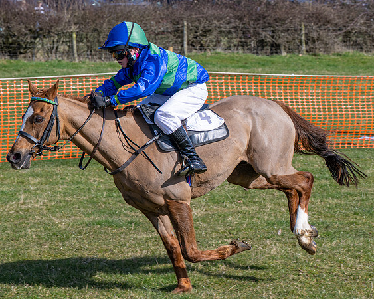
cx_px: 197
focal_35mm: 129
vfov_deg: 11.9
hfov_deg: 14.9
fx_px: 1432
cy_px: 135
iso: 200
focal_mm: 70
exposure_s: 1/1250
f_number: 5
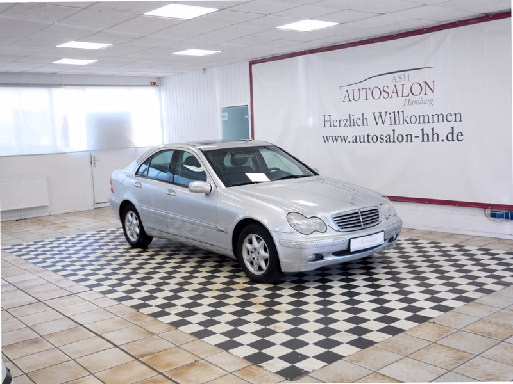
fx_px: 593
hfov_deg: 46.8
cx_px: 256
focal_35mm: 40
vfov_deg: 36.0
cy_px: 192
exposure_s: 1/60
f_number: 4.1
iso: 320
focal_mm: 20
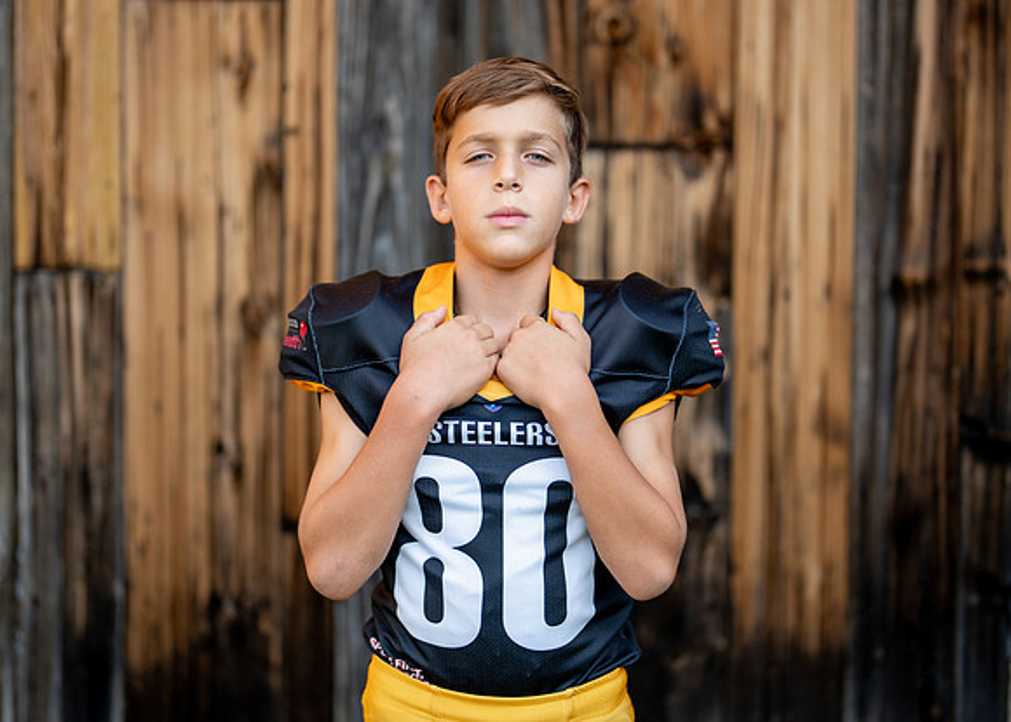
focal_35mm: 60
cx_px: 507
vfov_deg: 23.5
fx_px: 1736
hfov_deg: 32.5
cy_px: 356
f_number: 1.2
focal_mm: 50
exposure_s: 1/1600
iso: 100
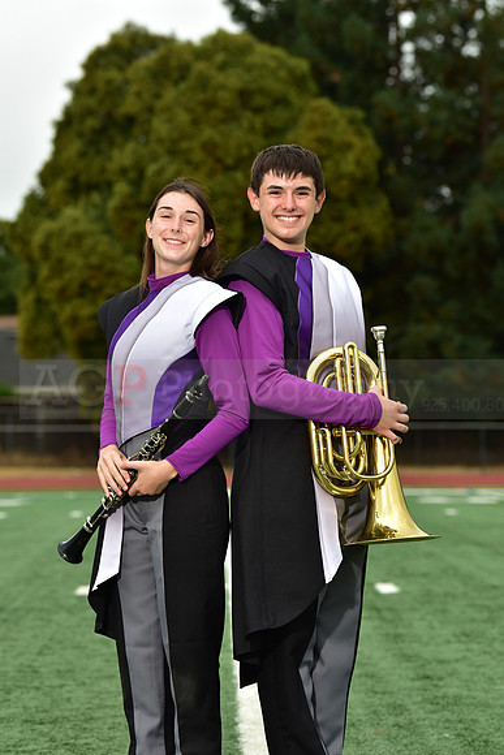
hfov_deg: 10.6
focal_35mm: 130
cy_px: 378
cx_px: 252
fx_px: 2728
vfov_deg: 15.8
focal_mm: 130
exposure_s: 1/250
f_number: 5.6
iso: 500
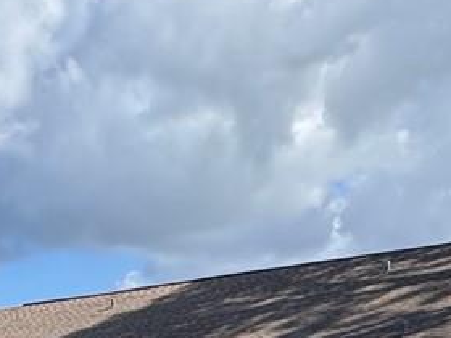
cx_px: -8
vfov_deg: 16.5
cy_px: 531
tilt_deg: -6.9
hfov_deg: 23.3
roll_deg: +2.7
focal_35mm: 80
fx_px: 1042
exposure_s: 1/1277
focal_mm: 2.22
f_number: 2.2
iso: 50
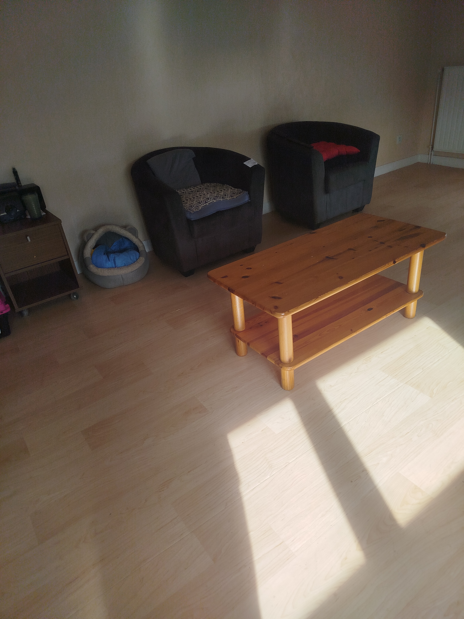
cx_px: 232
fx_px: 429
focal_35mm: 24
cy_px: 310
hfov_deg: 56.8
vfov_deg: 71.6
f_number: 1.7
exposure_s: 1/222
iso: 50
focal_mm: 5.31
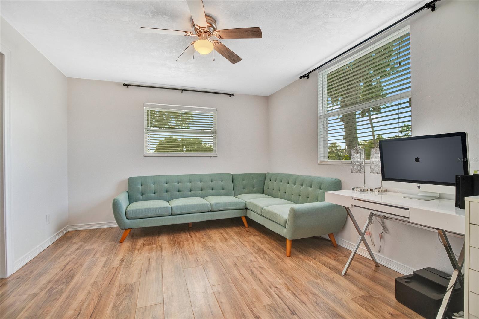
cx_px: 240
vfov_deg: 73.8
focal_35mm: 16
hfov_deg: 96.7
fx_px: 213
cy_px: 160
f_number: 5.6
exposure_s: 1/125
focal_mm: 16
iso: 3200
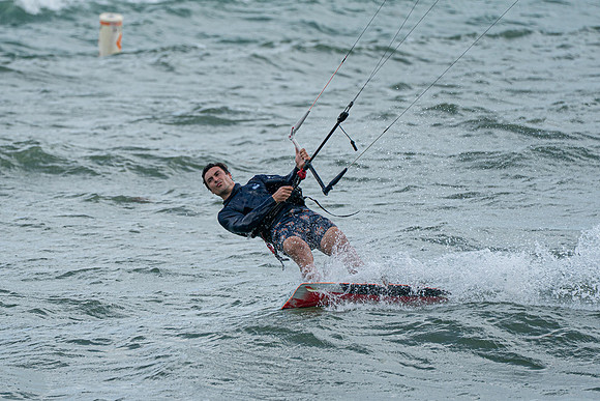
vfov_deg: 2.6
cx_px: 203
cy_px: 185
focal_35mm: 529
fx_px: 8818
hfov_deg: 3.9
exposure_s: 1/2000
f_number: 8
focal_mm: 400
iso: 800
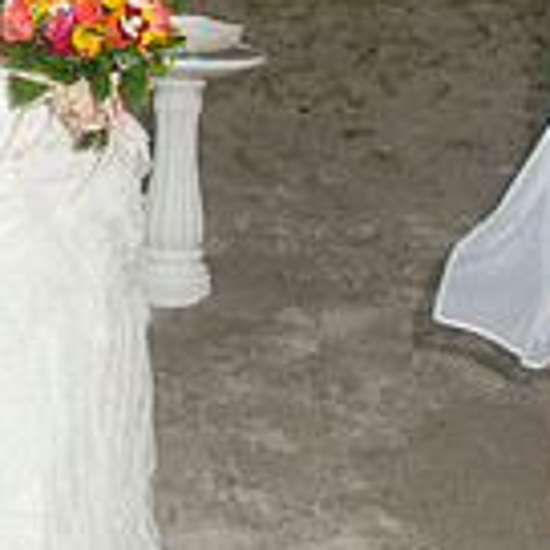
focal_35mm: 101
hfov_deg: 17.0
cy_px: 20
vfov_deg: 16.9
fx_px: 1816
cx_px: 47
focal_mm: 24
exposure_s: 1/200
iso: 400
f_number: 5.6
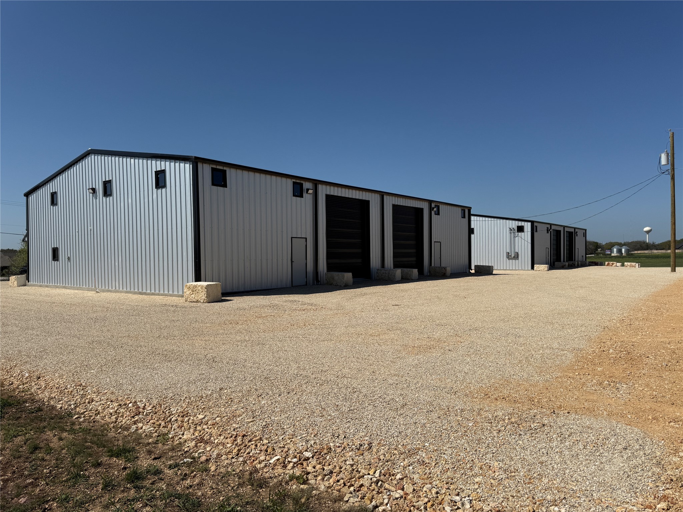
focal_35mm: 24
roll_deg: +0.5
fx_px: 474
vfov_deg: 56.8
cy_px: 256
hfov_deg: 71.6
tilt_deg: -0.6
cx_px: 342
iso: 80
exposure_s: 1/10309
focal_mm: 6.76
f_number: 1.78
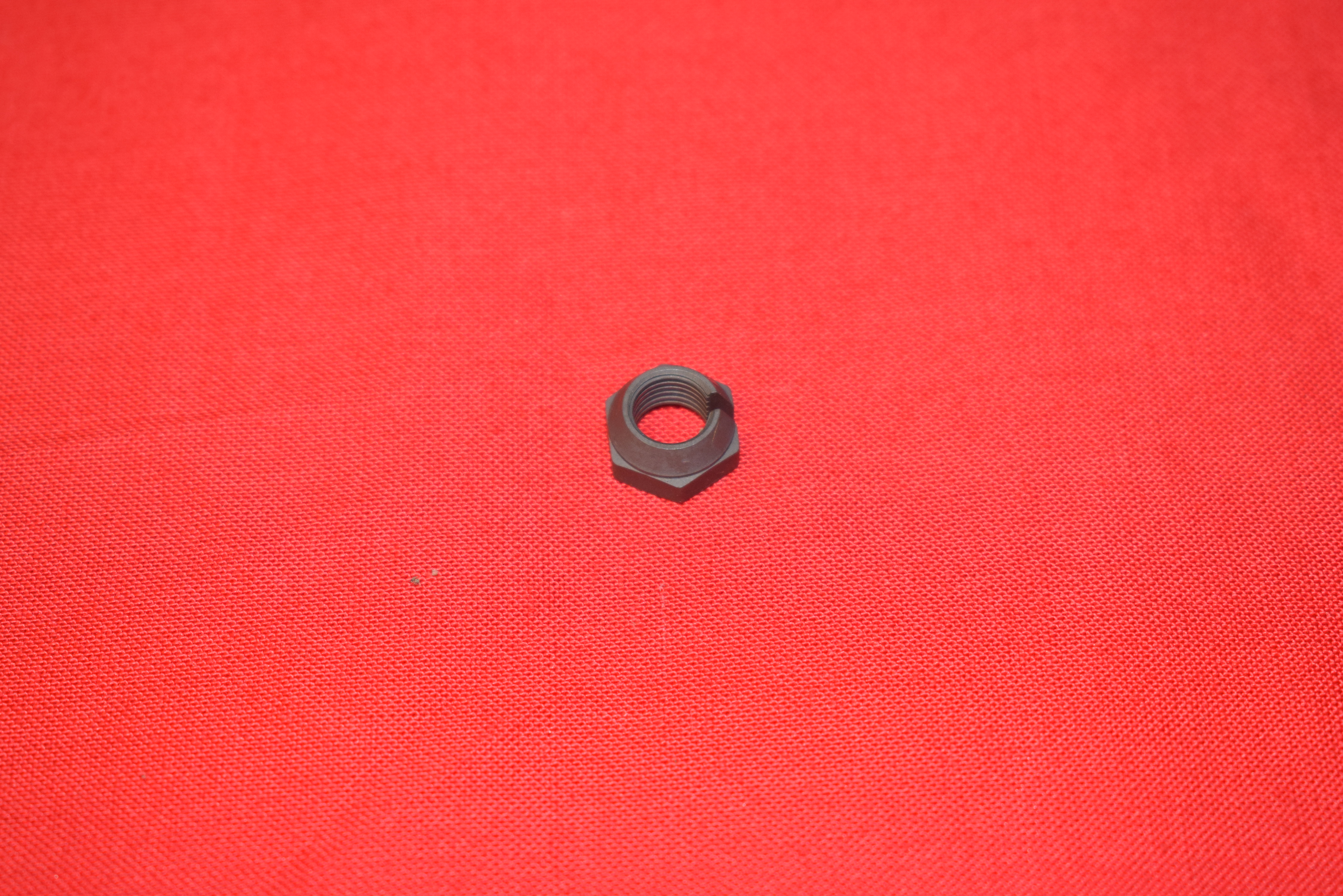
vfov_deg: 18.9
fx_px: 2687
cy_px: 448
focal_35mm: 72
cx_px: 672
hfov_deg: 28.1
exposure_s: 1/200
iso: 800
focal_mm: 48
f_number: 5.6
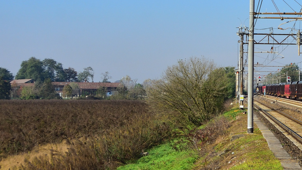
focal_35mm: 114
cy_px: 71
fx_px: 915
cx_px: 373
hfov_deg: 17.7
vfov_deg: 10.6
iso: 250
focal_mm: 29
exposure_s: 1/800
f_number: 7.1
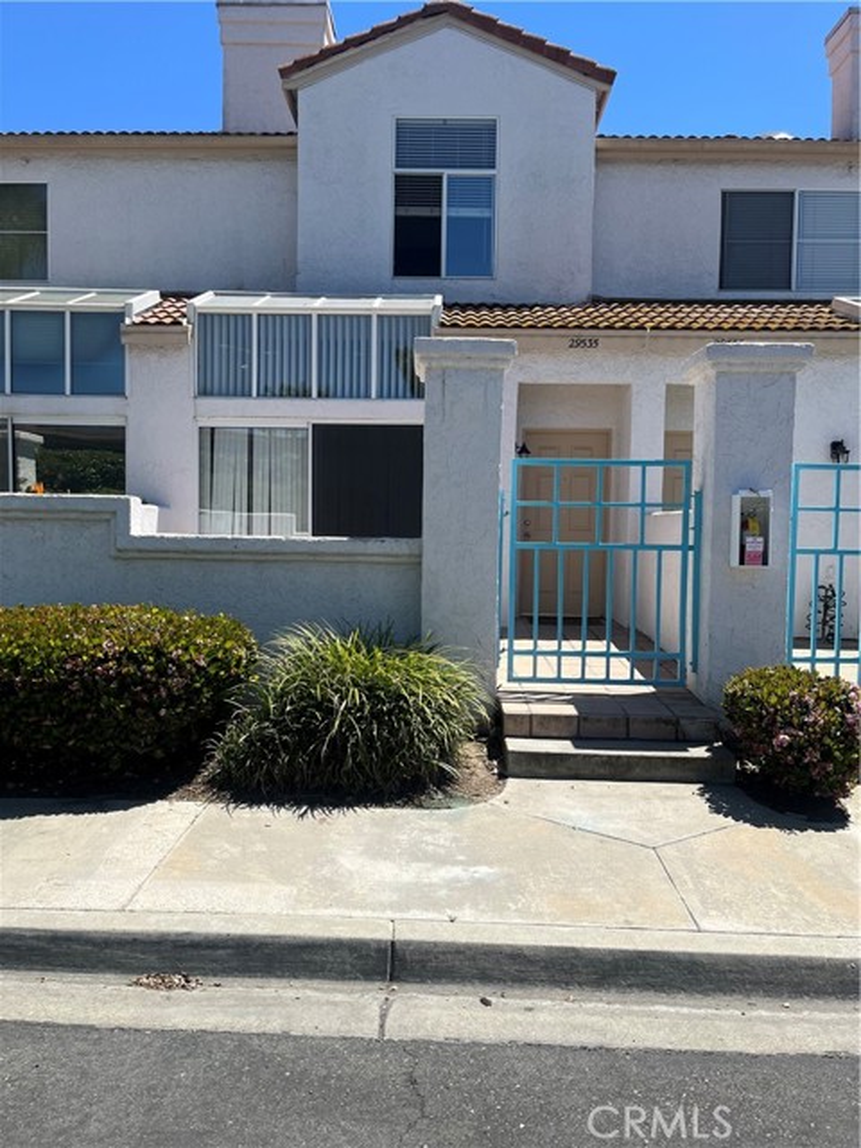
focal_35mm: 26
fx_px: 862
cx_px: 430
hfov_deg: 53.1
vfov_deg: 67.3
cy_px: 574
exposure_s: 1/3521
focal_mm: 5.1
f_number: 1.6
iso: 50
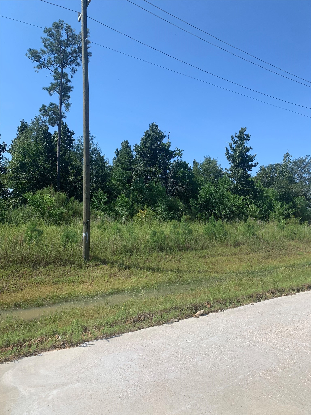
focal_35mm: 26
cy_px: 208
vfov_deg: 67.3
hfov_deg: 53.1
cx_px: 156
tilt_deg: +5.1
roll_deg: -1.7
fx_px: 311
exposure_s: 1/2114
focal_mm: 4.25
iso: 25
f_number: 1.8
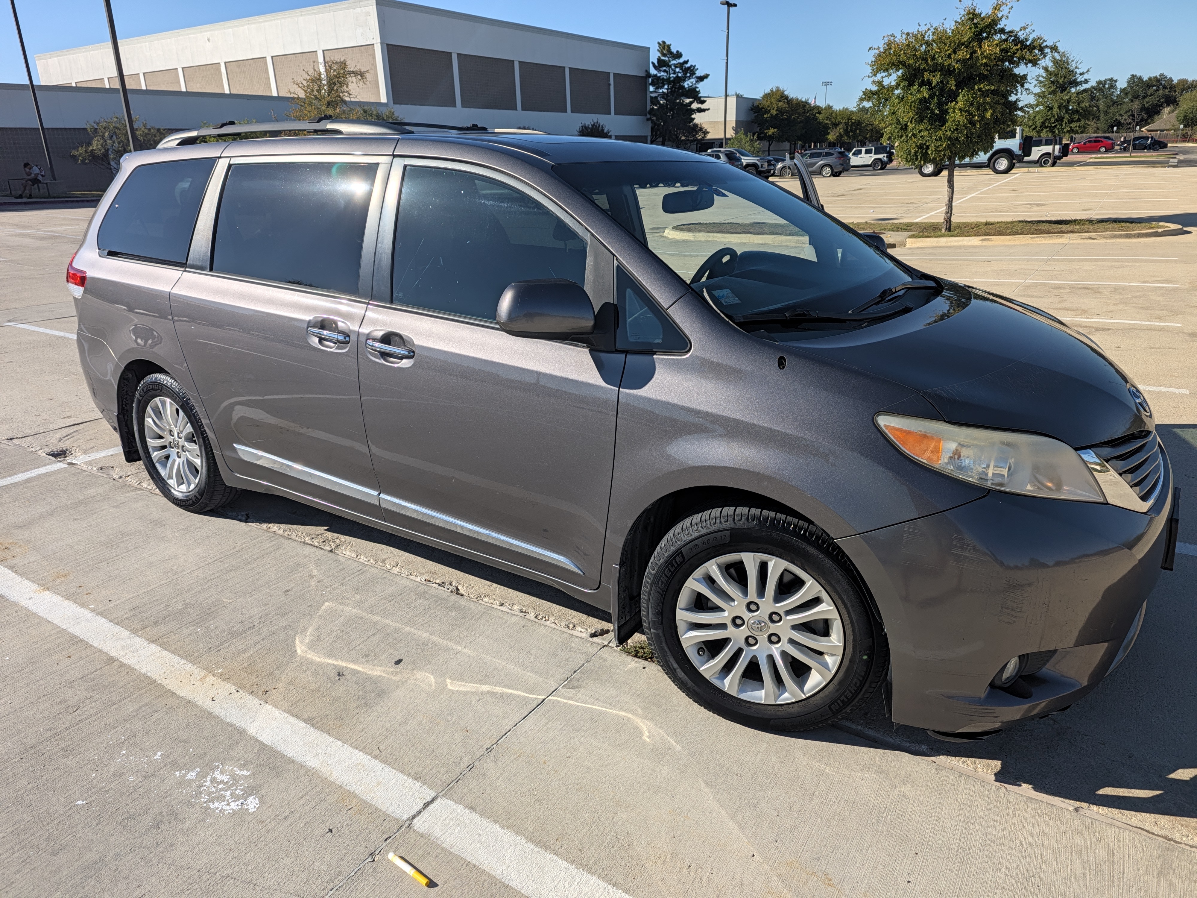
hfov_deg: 73.9
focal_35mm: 23
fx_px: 795
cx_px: 598
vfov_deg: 58.9
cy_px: 449
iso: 16
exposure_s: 1/11111
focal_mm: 5.28
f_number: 1.7
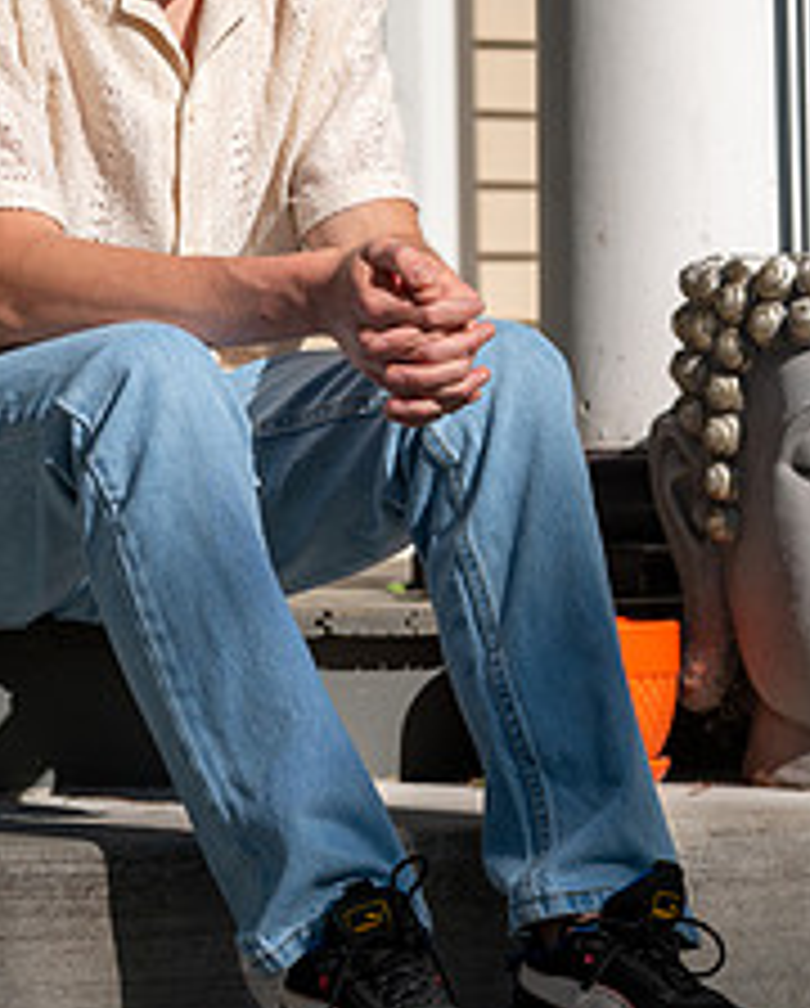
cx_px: 232
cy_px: 108
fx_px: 7023
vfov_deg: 8.2
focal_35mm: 235
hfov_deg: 6.6
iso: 250
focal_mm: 125
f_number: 4
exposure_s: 1/3200
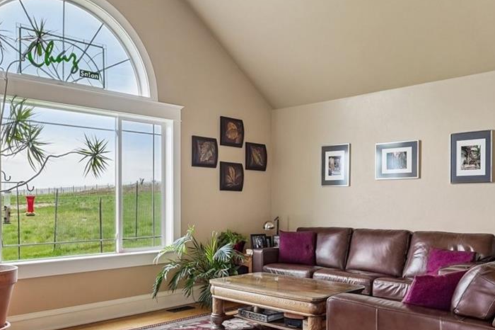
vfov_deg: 39.2
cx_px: 255
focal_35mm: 33
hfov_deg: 56.7
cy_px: 214
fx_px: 459
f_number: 8
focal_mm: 14.6
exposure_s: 1/30
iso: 400
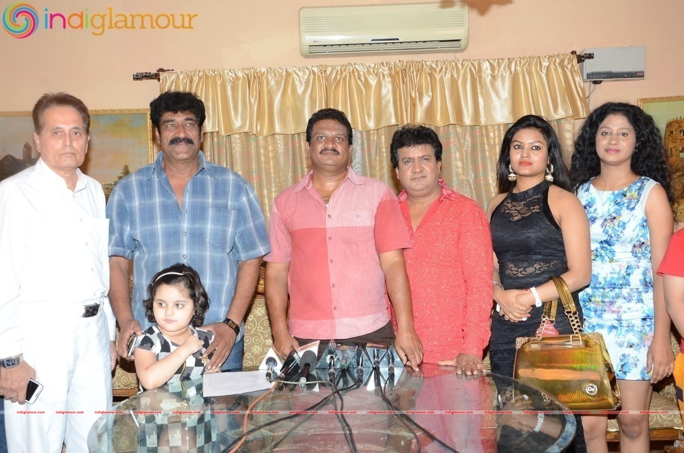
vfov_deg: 35.3
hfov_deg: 51.4
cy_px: 226
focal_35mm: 38
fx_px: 711
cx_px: 342
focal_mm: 25
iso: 500
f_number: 5.6
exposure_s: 1/125
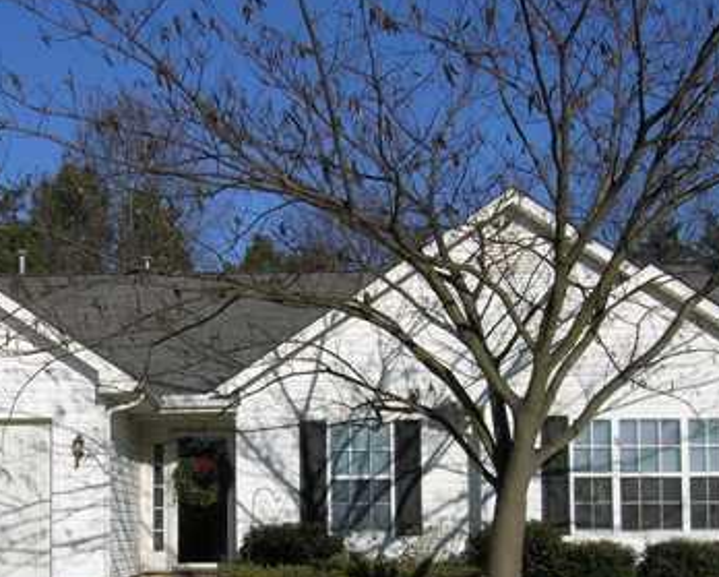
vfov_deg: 24.6
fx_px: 1299
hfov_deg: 30.6
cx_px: 217
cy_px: 472
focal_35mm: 61
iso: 50
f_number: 7.4
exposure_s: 1/303
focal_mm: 8.7
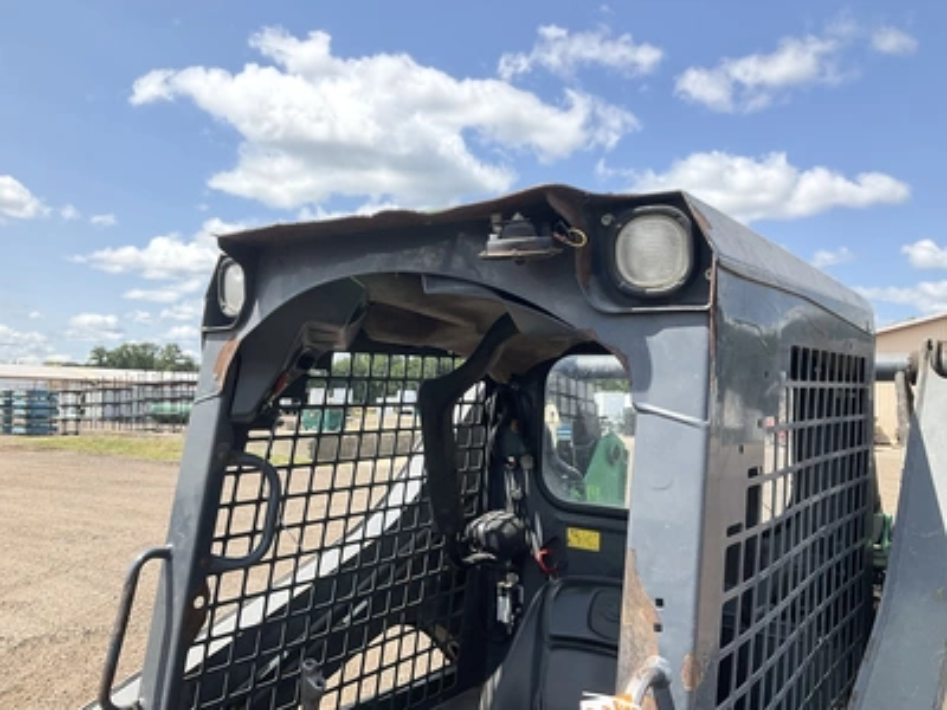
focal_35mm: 29
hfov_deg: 61.7
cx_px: 474
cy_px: 355
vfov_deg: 48.2
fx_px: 793
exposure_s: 1/1342
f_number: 1.8
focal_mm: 3
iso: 25
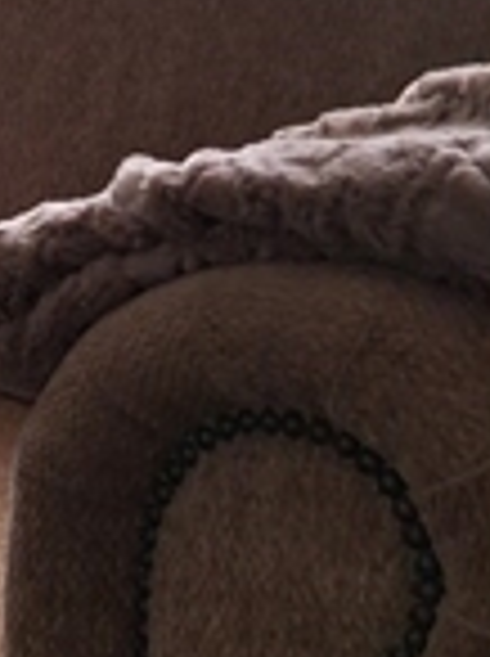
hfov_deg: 9.6
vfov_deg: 14.3
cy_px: 45
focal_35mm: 137
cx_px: -665
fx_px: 2593
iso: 40
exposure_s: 1/120
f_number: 1.8
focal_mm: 3.98
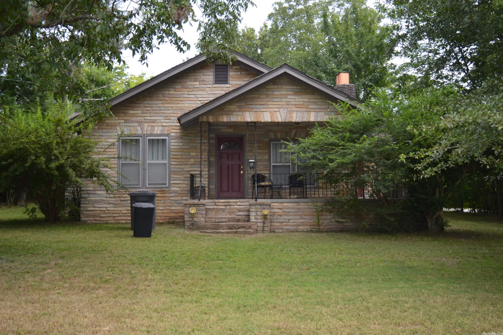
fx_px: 524
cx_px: 252
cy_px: 168
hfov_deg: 51.3
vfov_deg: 35.5
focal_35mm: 38
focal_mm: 25
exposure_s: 1/125
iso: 125
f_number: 4
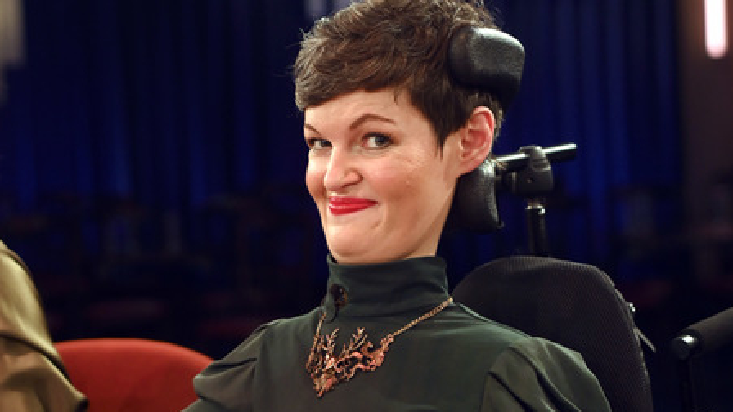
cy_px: 219
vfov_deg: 20.7
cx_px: 367
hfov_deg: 36.0
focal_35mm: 58
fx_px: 1127
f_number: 2.5
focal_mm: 55
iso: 1250
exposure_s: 1/250
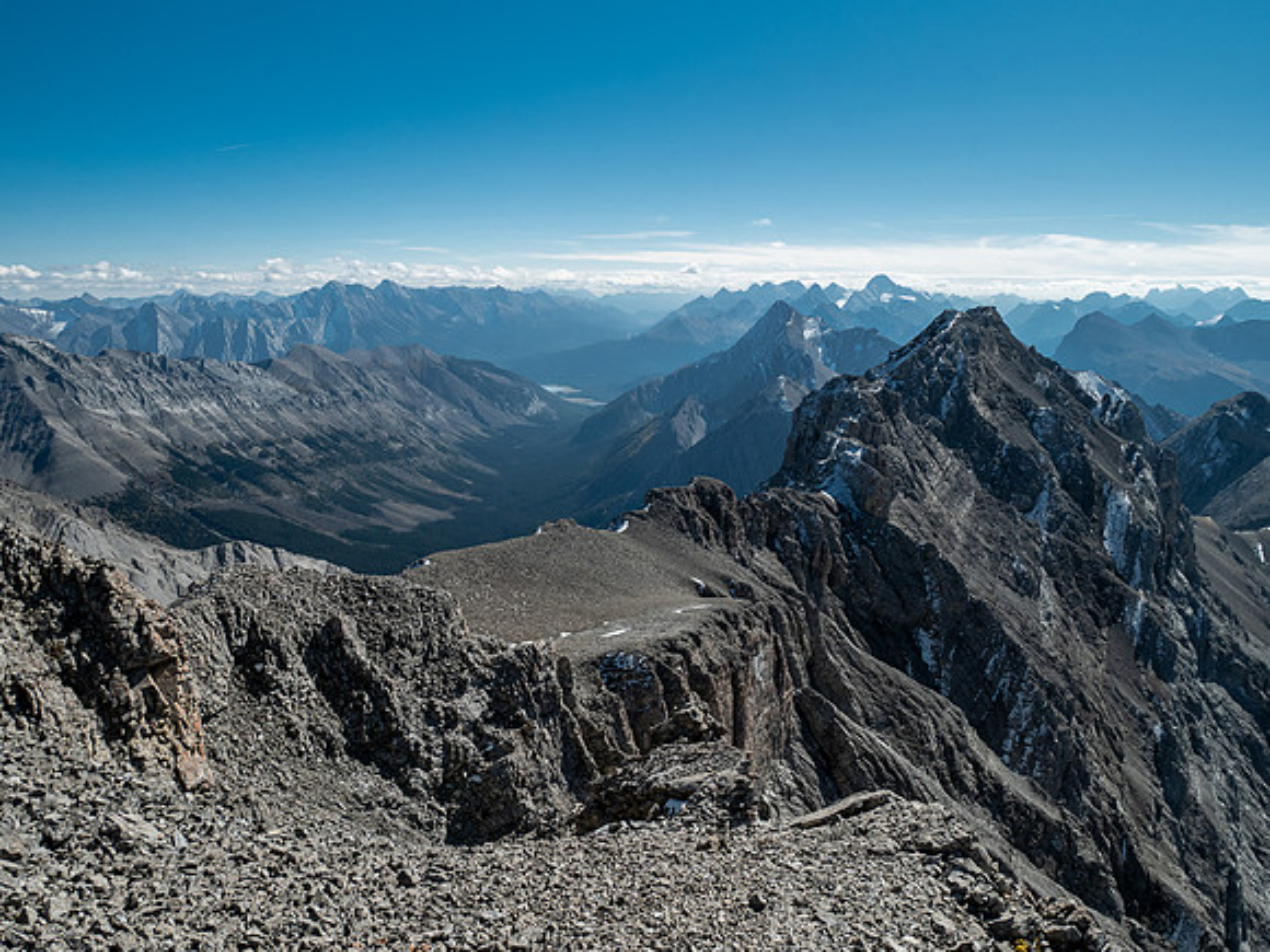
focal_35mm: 25
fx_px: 899
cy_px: 476
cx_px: 635
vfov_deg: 55.8
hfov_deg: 70.5
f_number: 8
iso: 200
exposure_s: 1/500
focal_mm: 12
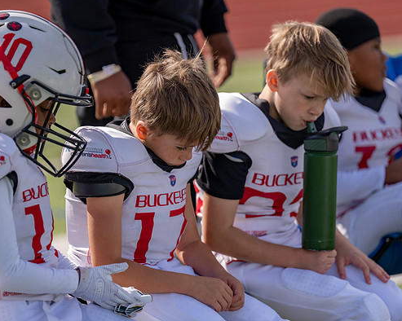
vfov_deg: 7.3
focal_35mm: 213
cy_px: 165
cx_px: 169
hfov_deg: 9.1
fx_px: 2533
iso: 160
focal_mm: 180
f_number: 2.8
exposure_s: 1/2500
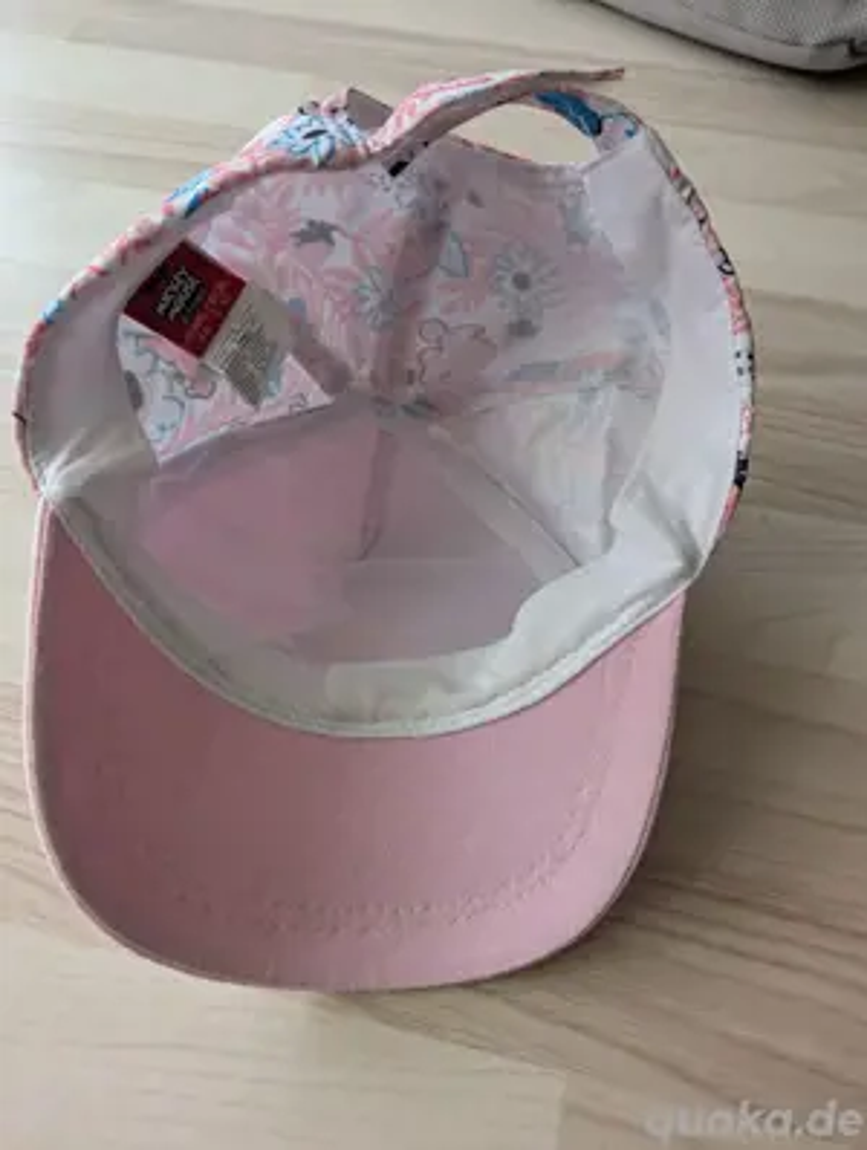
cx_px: 434
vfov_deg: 71.5
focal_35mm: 24
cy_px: 575
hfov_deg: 57.0
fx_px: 799
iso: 68
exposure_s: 1/72.8
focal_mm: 6.81
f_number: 1.85
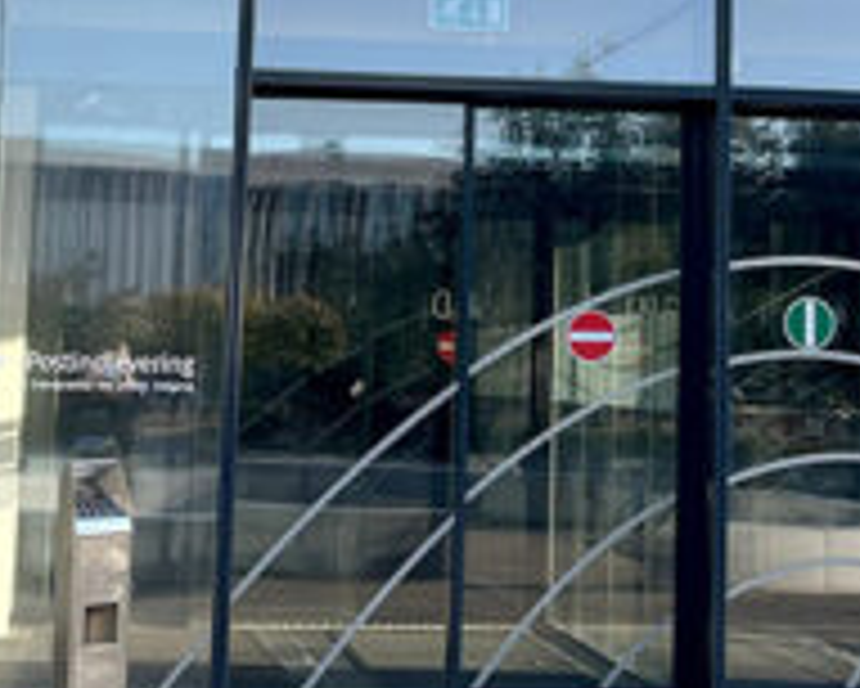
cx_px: 608
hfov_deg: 18.7
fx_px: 2597
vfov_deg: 14.8
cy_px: -40
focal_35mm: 102
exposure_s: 1/1404
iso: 50
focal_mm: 5.1
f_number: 1.6
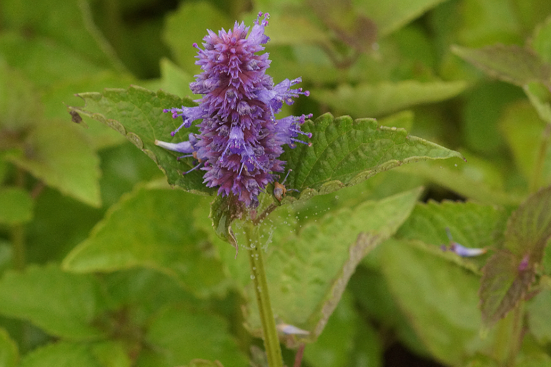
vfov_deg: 6.9
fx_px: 3045
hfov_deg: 10.3
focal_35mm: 199
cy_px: 184
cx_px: 261
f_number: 8
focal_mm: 100
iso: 800
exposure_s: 1/160
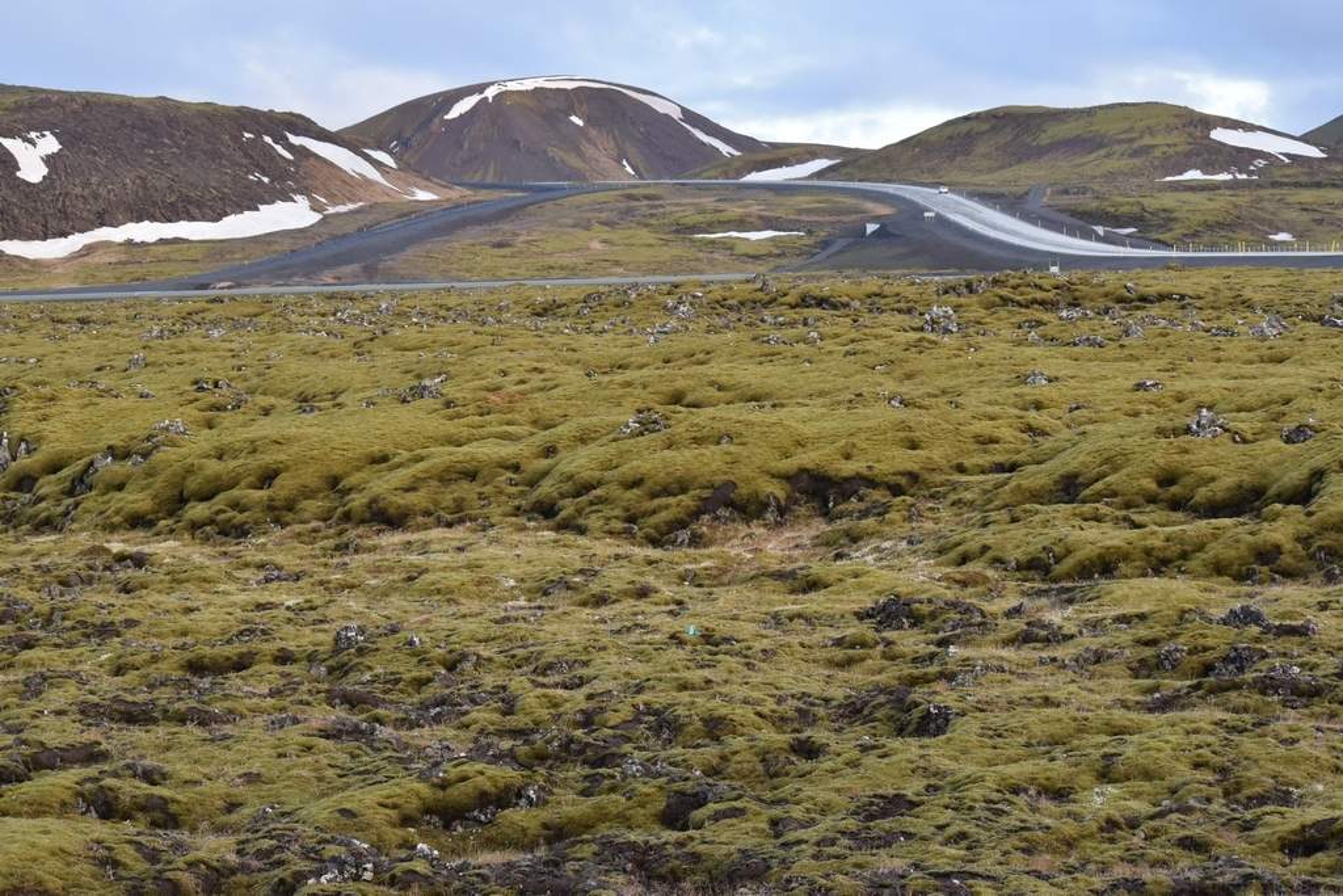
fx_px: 3078
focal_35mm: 82
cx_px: 672
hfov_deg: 24.6
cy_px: 448
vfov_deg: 16.6
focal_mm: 55
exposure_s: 1/200
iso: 1000
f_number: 7.1
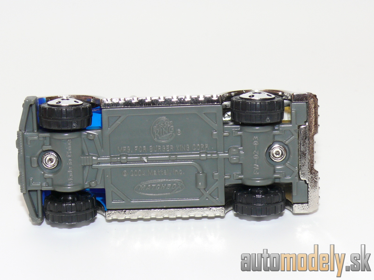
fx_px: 1113
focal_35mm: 103
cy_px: 140
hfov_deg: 19.1
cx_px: 187
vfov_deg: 14.4
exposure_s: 1/30
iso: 100
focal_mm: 13.4
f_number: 4
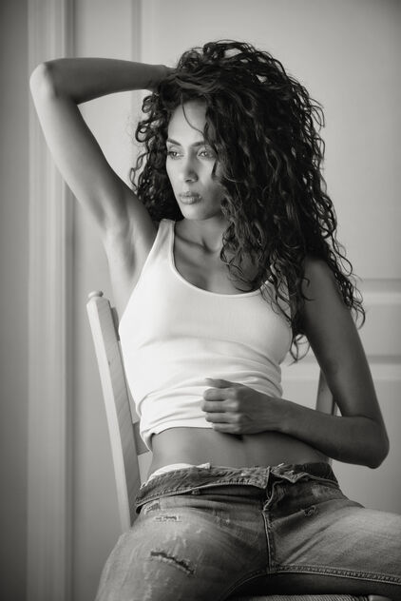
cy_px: 300
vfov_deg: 15.2
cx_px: 200
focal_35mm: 135
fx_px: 2253
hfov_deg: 10.2
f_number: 3.5
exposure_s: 1/320
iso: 400
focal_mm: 135
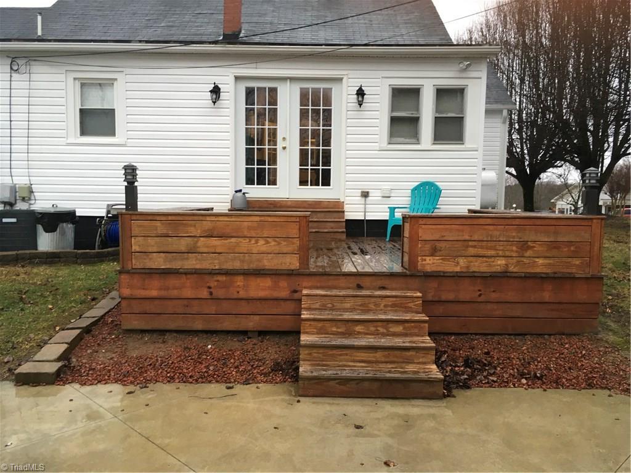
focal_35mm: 29
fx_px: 529
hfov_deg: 61.7
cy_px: 236
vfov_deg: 48.2
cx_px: 316
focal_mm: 4.15
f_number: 2.2
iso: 50
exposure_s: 1/30
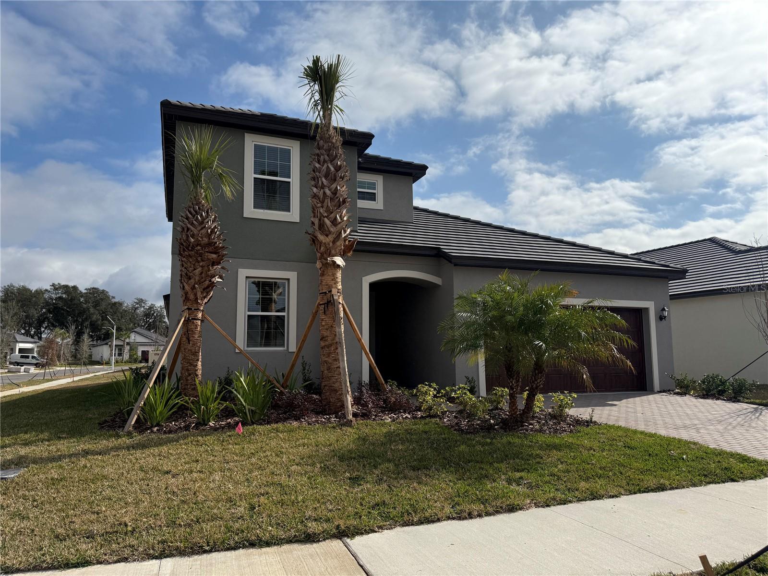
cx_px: 384
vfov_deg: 56.8
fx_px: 532
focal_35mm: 24
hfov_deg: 71.6
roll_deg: +0.3
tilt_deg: +6.9
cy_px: 288
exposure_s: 1/14286
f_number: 1.78
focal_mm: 6.76
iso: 100
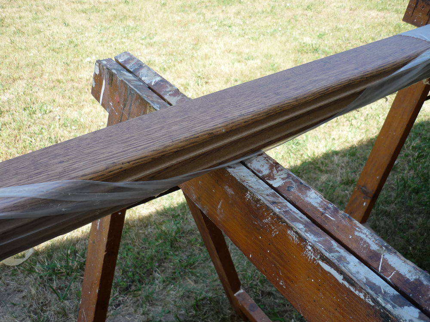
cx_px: 215
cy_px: 161
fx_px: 410
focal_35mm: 33
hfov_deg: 55.4
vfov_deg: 42.9
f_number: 2.8
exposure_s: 1/400
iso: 100
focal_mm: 5.5
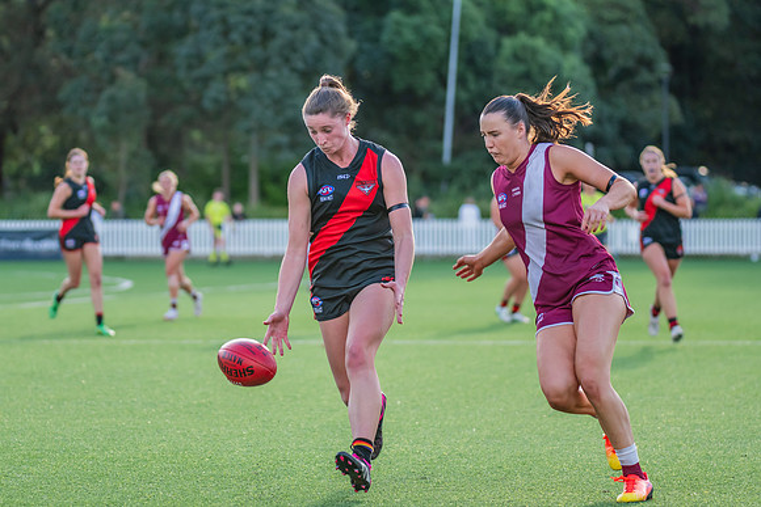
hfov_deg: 10.5
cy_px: 224
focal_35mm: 196
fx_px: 4142
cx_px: 337
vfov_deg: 7.0
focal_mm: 170
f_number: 4
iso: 800
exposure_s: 1/800
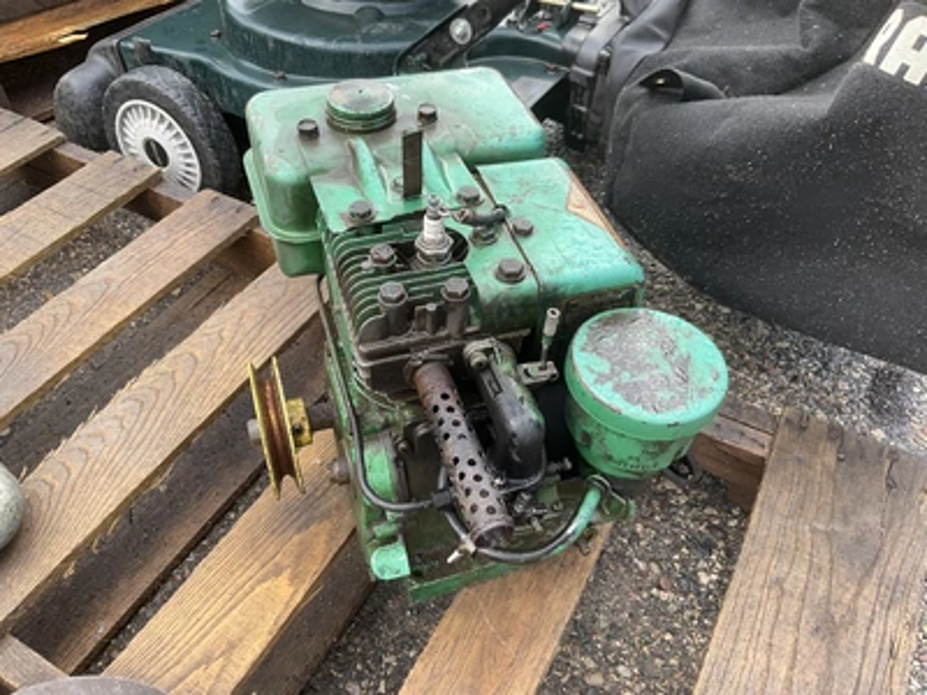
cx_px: 464
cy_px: 348
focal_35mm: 29
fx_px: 777
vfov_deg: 48.2
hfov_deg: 61.7
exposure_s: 1/122
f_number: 1.8
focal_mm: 3
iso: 25
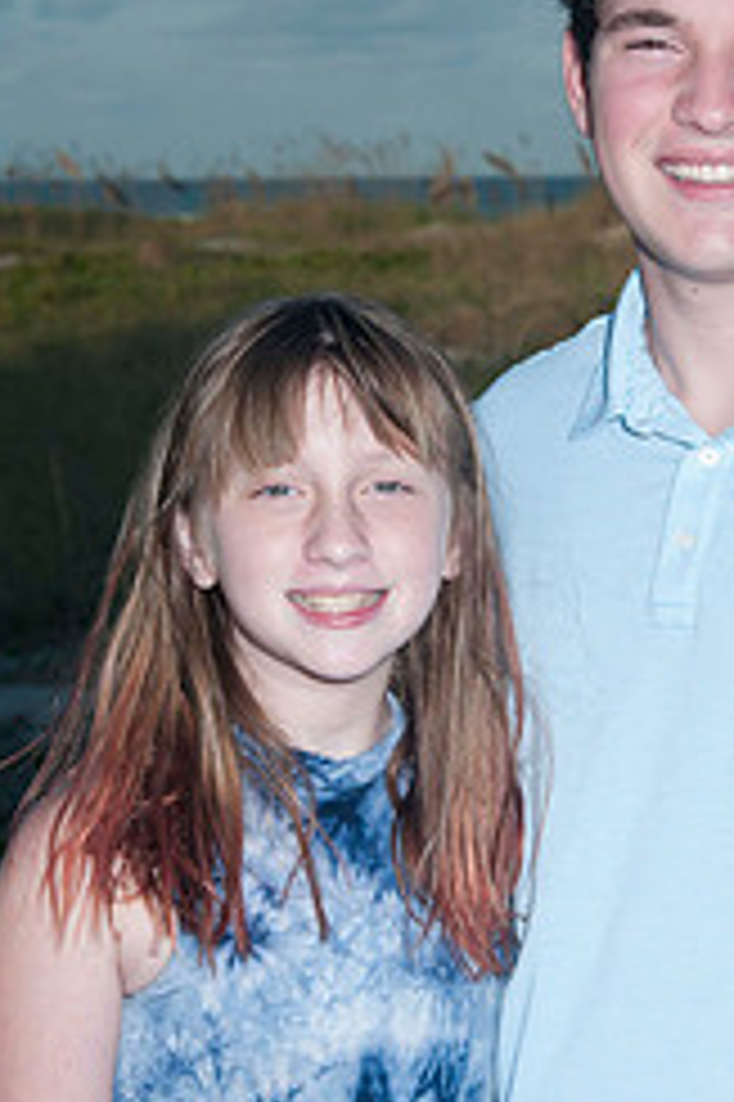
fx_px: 4379
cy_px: 468
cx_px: 579
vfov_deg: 14.4
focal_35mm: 143
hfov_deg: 9.6
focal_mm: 52
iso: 100
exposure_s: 1/250
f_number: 9
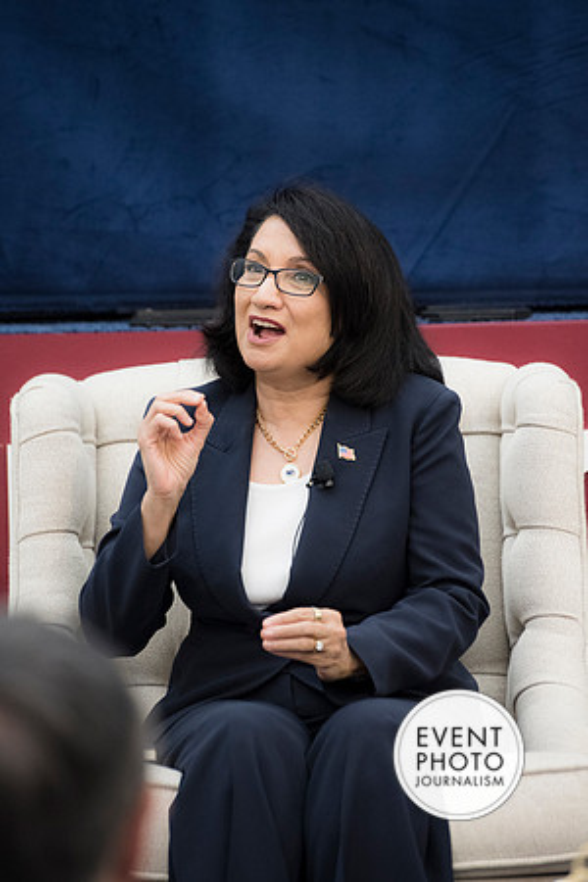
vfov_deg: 8.2
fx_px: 6125
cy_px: 441
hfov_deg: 5.5
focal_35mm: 250
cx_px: 294
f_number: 5.6
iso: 2200
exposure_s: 1/500
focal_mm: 250
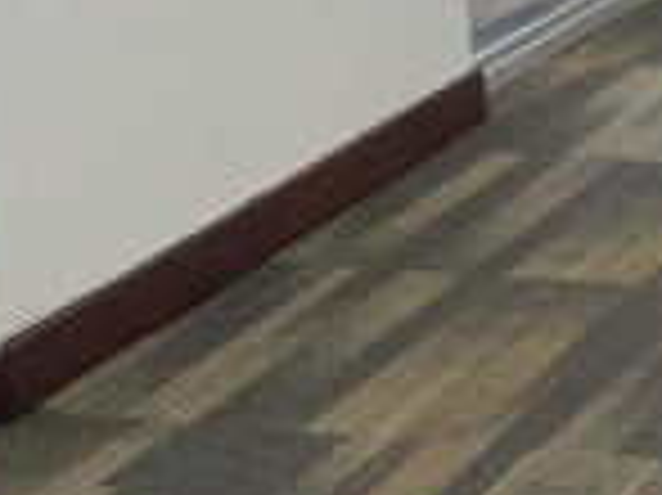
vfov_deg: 12.3
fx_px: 2159
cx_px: 1306
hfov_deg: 14.6
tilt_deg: -7.4
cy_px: -306
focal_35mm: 113
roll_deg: +0.2
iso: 64
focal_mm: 4.25
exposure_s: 1/121
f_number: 1.8
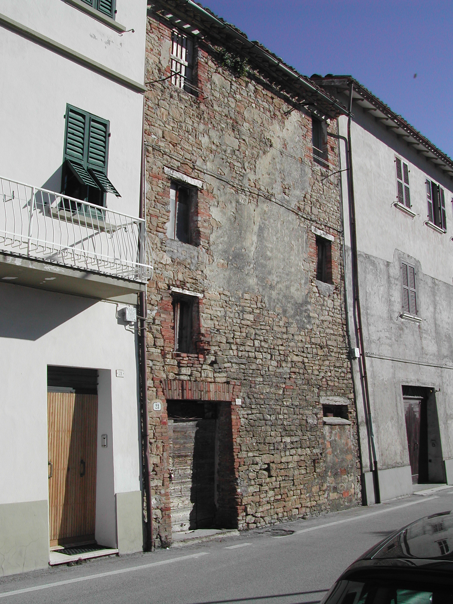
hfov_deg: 37.7
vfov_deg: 49.0
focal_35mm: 38
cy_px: 302
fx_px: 663
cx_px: 226
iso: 100
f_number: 7.6
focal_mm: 8
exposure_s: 1/372
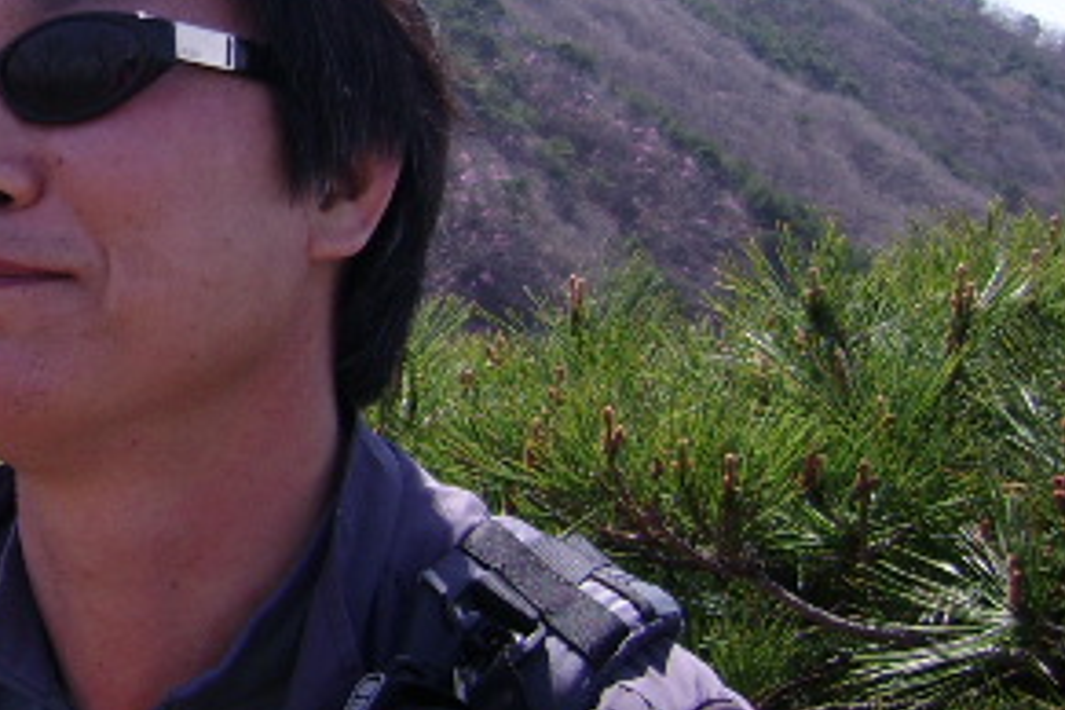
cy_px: 238
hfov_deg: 24.0
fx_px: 2366
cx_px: -44
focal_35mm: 80
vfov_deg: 17.0
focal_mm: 5.95
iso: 50
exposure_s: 1/706
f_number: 2.8
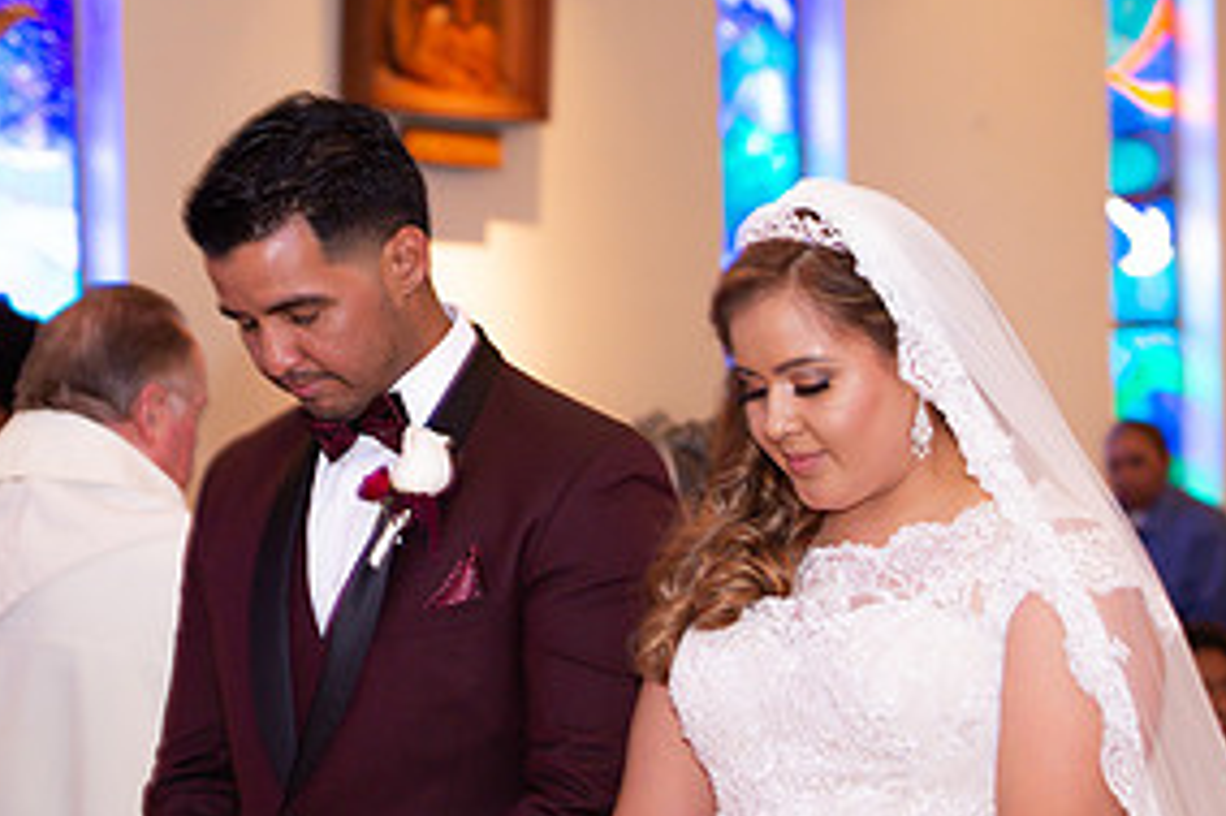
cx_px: 837
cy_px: 525
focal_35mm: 174
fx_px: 5922
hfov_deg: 11.8
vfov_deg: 7.9
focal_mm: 85
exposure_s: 1/60
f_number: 4.5
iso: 1250
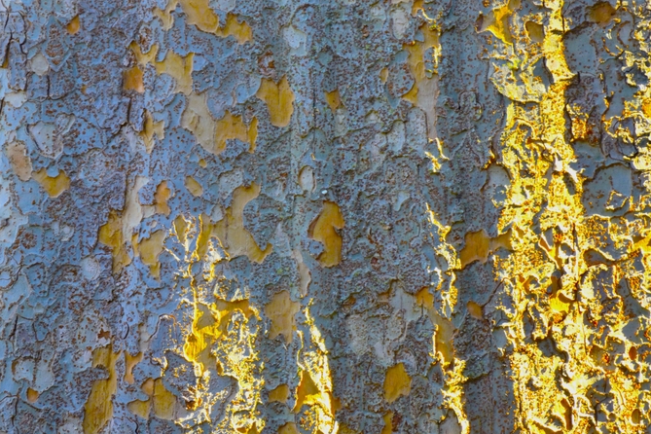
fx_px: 11066
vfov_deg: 2.2
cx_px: 255
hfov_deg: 3.4
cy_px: 130
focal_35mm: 612
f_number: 8
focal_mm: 400
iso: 360
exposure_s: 1/160
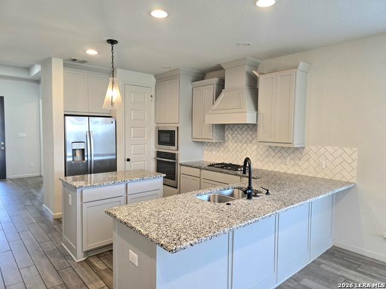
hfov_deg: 73.9
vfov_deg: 58.9
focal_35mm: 23
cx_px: 193
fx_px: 256
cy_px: 144
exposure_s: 1/120
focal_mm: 6.3
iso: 250
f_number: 1.7
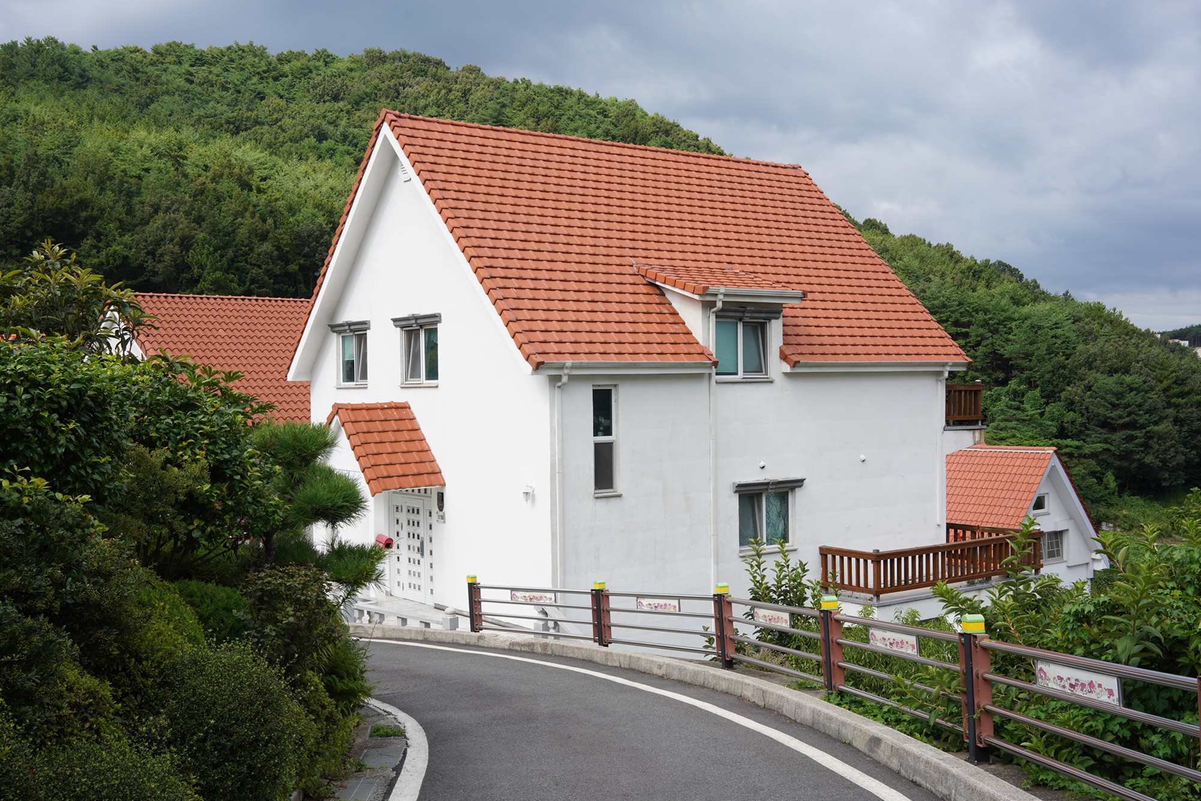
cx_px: 600
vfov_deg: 37.9
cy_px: 400
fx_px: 1168
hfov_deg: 54.4
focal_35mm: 35
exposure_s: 1/100
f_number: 13
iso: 200
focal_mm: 35
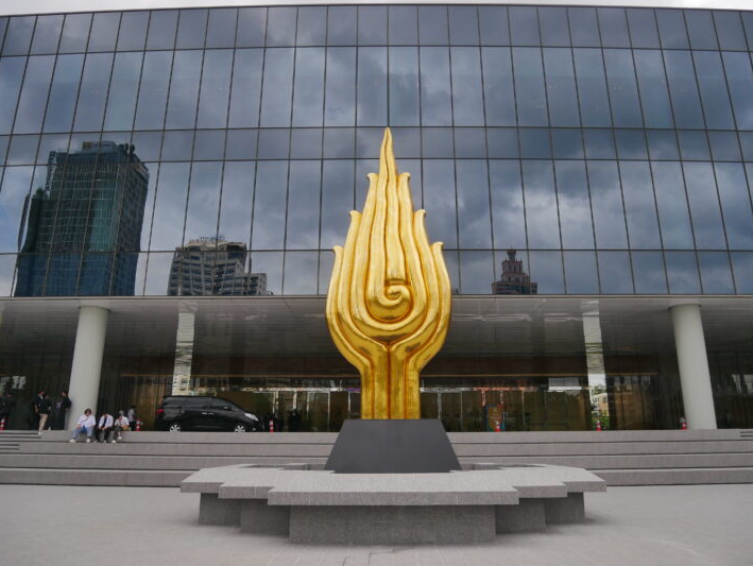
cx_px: 387
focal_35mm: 26
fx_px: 566
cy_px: 277
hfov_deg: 67.2
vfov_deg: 53.1
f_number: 3.5
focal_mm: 12
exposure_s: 1/2000
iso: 200
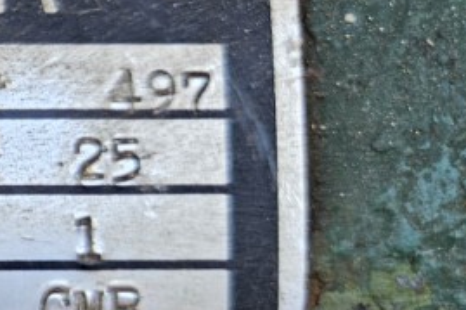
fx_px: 1656
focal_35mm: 128
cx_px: -700
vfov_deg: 10.6
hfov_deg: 12.2
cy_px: 310
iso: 25
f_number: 1.8
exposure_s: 1/180
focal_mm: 5.4
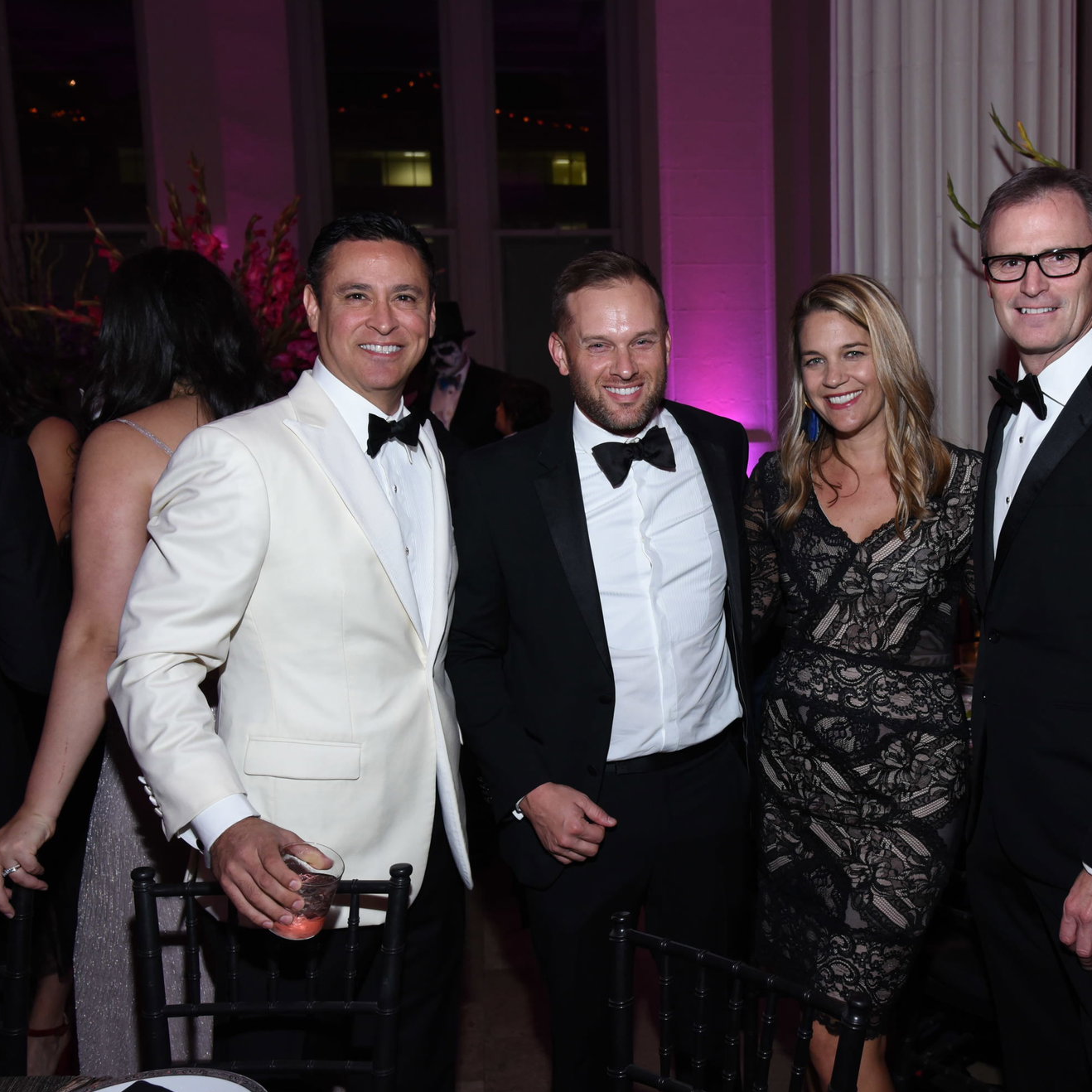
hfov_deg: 41.3
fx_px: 1428
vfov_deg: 41.9
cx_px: 728
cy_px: 540
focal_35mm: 40
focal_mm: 31
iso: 1250
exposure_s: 1/50
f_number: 5.6
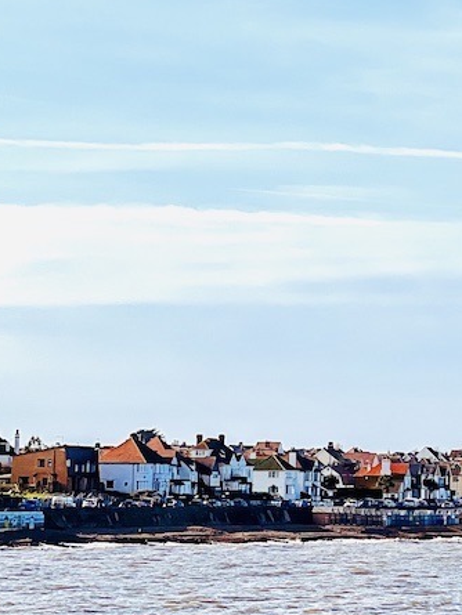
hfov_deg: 8.3
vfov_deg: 11.2
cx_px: 513
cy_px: 185
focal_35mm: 177
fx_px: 3148
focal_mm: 9
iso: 32
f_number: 2.8
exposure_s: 1/1250
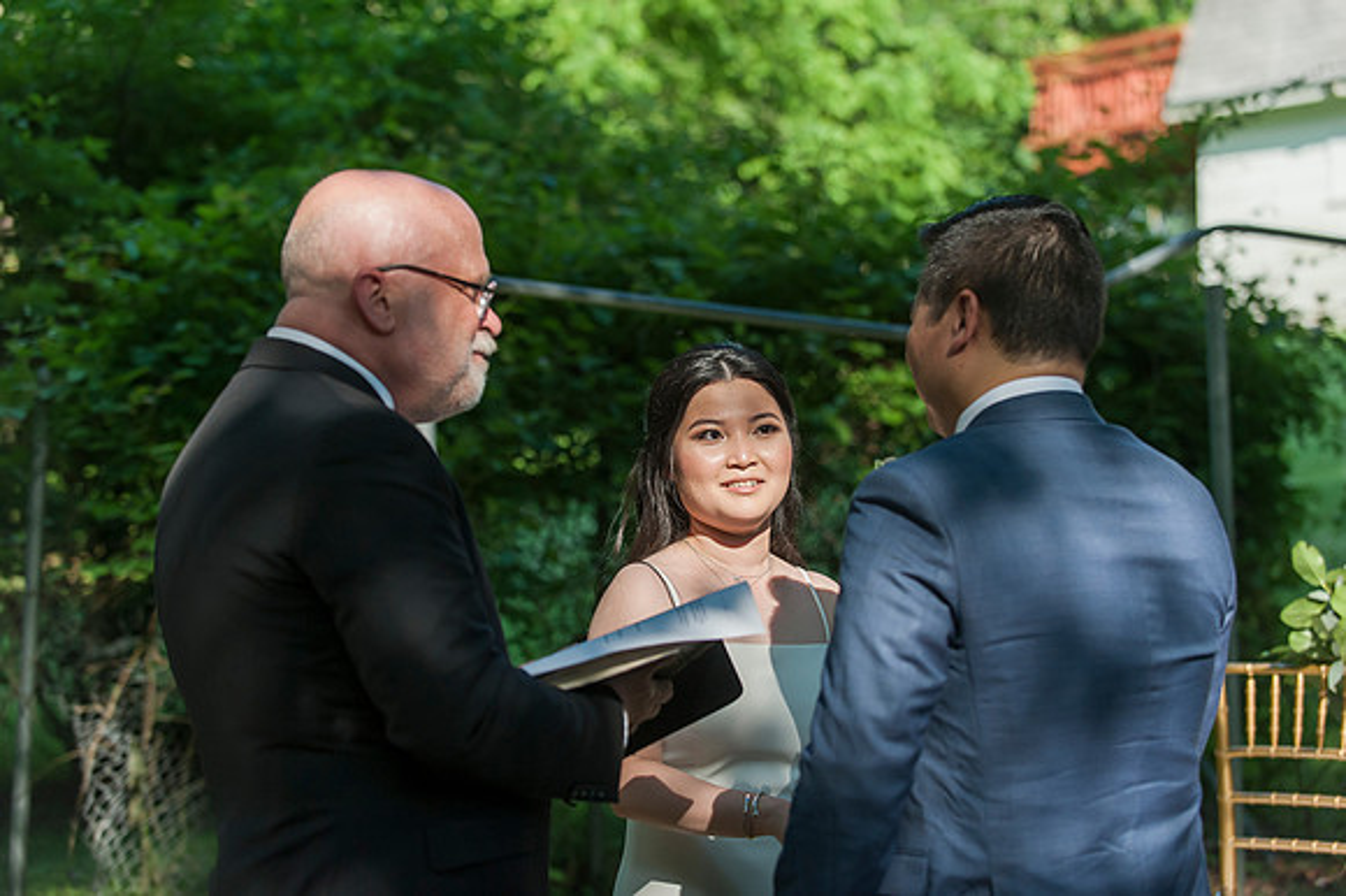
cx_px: 673
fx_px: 3064
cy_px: 448
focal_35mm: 82
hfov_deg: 24.8
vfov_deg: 16.6
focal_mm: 82
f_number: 3.5
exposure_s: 1/2500
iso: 800
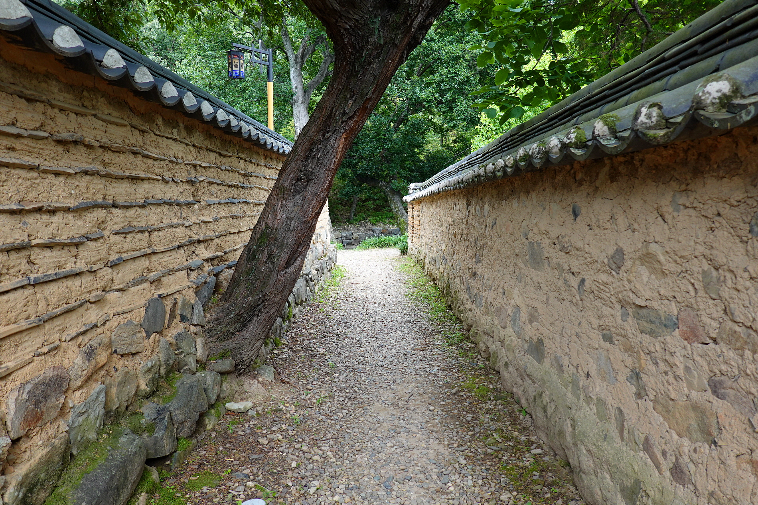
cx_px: 379
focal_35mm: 24
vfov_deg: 53.1
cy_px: 252
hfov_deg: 73.7
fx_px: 505
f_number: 2.8
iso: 125
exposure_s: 1/80
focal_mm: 9
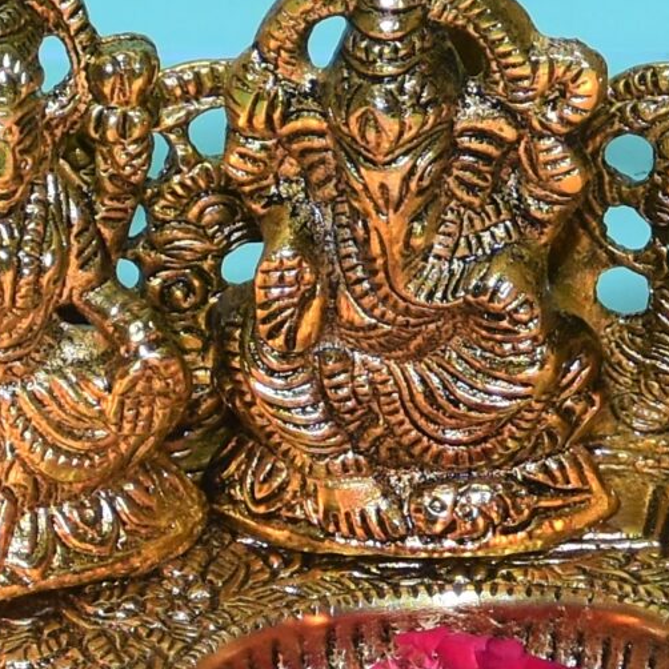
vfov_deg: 7.1
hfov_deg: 7.1
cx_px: 325
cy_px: 59
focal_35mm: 247
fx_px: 5401
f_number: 4.5
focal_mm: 38
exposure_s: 1/125
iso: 250
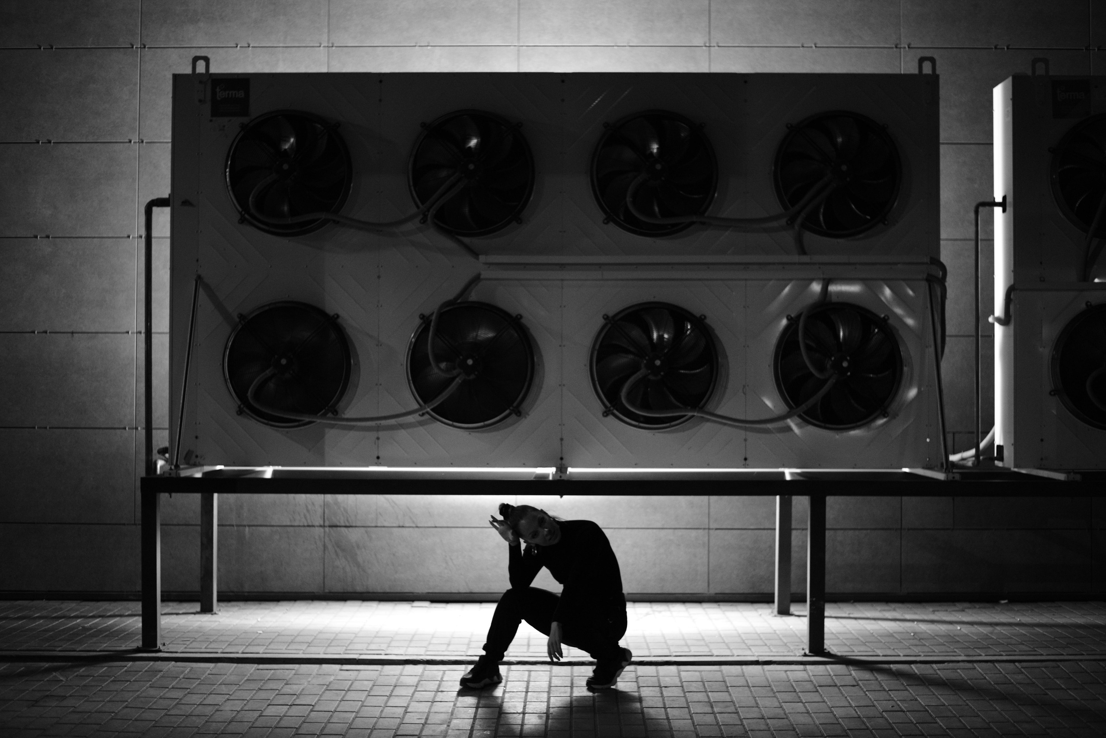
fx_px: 1537
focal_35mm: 50
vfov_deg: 27.0
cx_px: 553
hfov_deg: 39.6
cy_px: 369
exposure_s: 1/60
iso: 2500
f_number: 1.8
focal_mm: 50
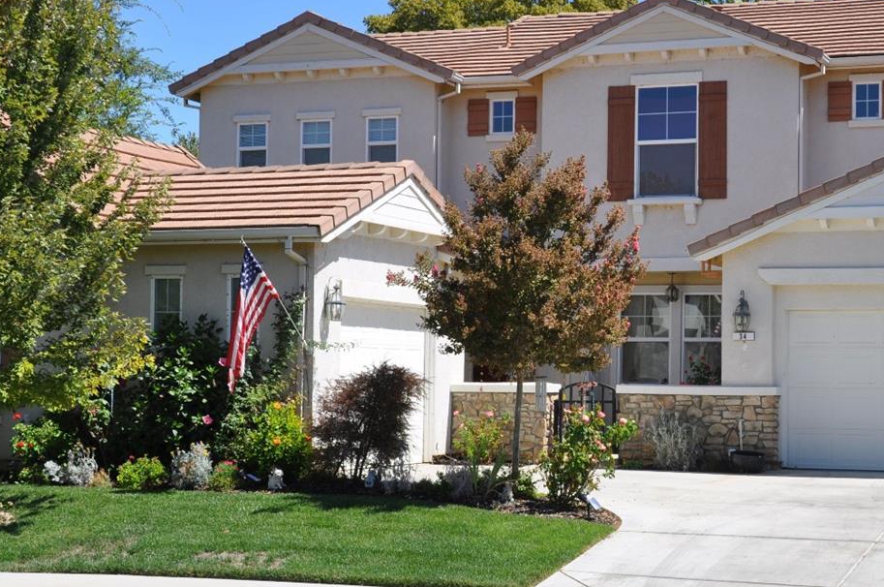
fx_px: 1692
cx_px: 625
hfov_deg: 29.0
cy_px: 318
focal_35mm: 69
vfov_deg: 19.7
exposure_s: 1/400
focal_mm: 28
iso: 200
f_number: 9
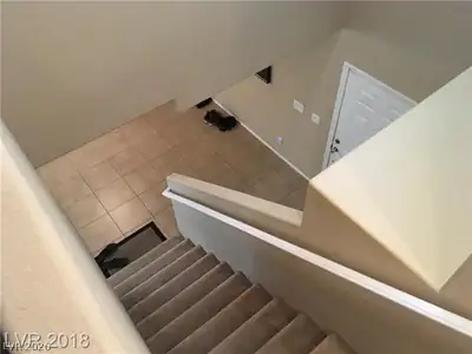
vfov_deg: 48.2
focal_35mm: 29
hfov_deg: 61.7
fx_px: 395
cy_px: 177
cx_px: 236
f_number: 2.2
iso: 200
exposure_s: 1/30
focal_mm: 4.15
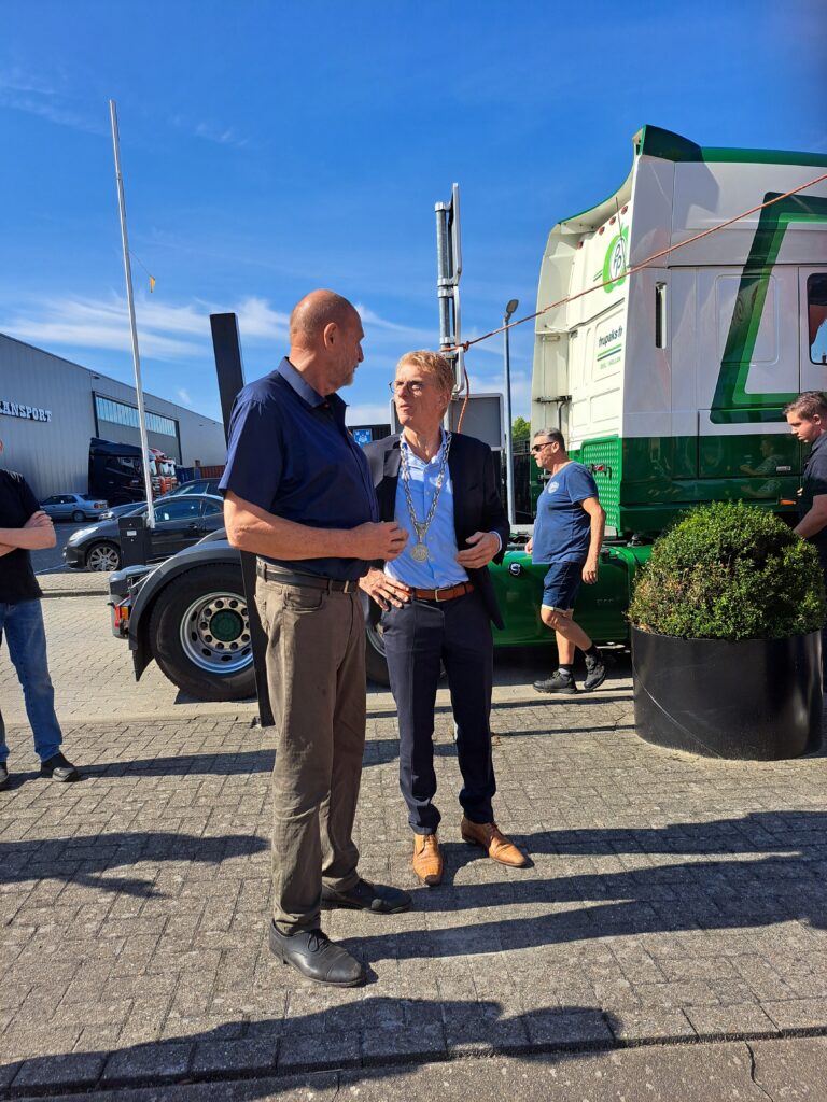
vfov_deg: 71.6
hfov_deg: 56.8
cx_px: 414
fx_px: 765
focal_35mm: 24
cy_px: 551
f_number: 1.8
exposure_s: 1/1592
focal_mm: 5.23
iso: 50
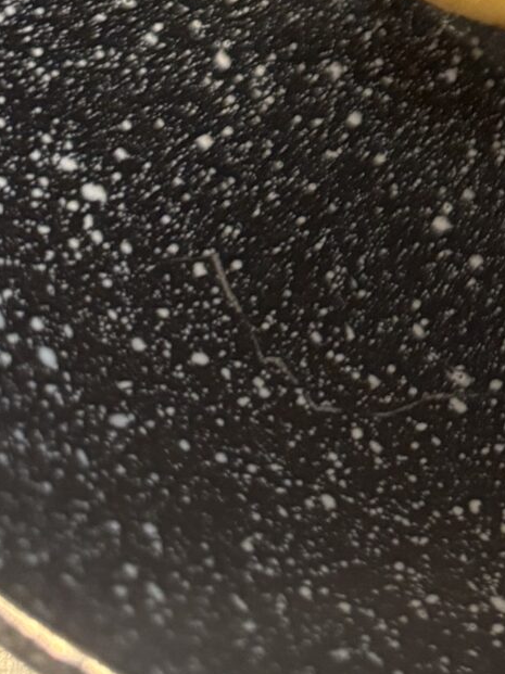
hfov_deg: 13.4
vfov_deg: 17.1
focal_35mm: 99
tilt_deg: -82.3
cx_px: 918
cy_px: -459
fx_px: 1928
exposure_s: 1/33
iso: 640
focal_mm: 6.76
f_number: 1.78
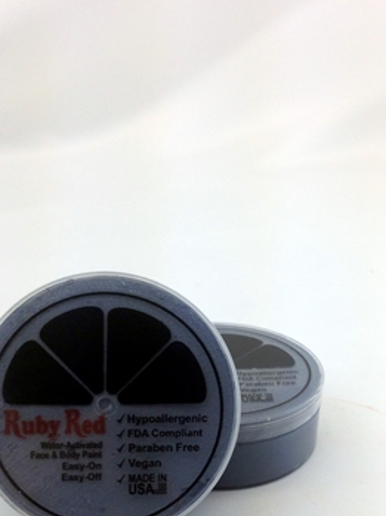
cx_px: 207
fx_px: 775
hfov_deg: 28.0
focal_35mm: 52
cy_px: 405
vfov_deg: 35.8
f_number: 2.4
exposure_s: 1/161
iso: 50
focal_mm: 4.12
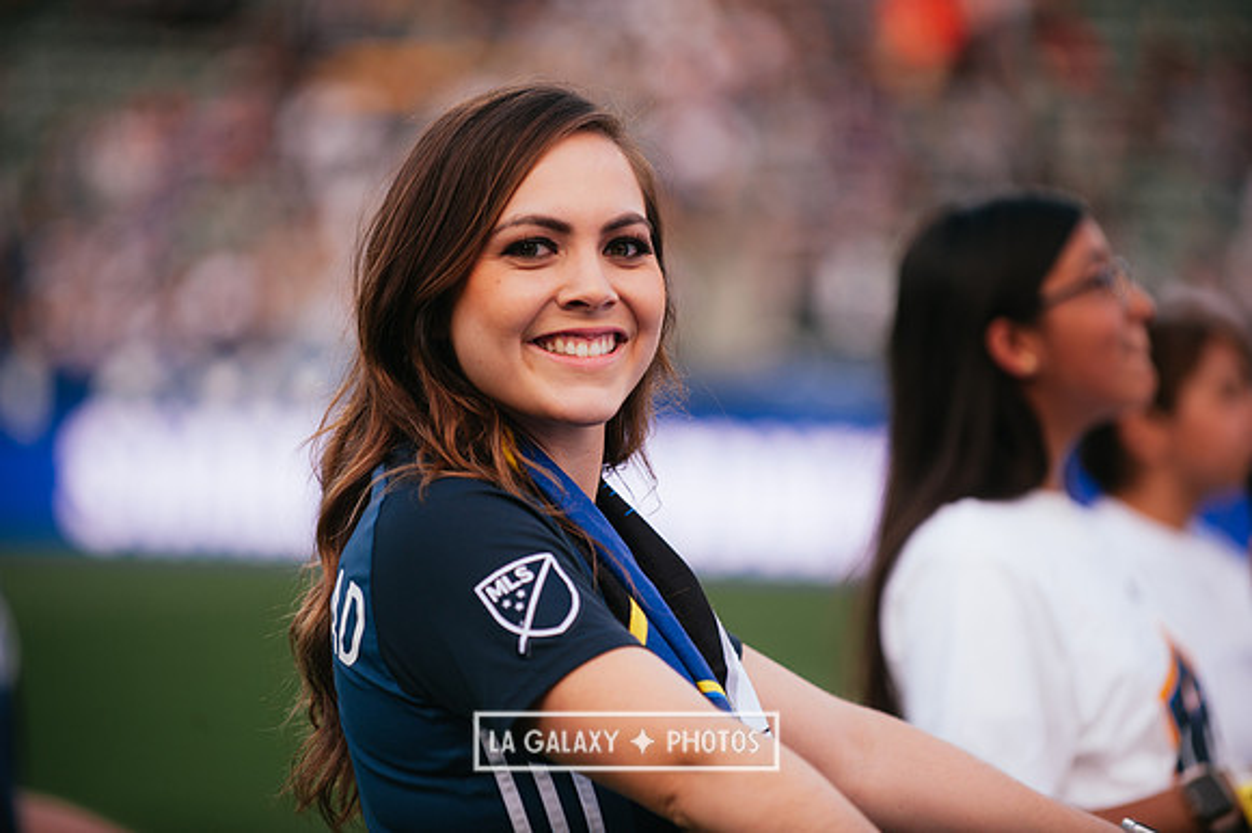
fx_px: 6256
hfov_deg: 11.4
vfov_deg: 7.6
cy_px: 416
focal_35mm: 180
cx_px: 626
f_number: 2.8
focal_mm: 180
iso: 250
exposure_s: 1/800
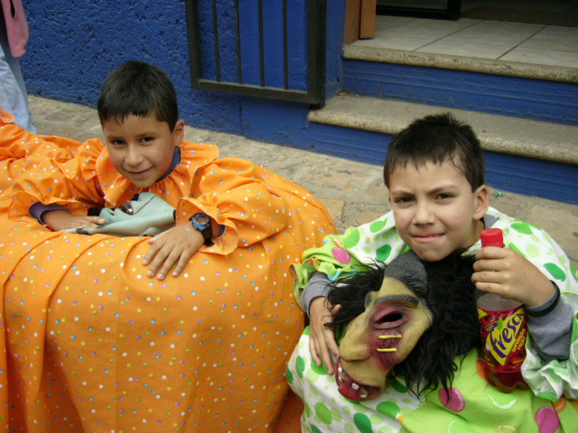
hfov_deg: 52.6
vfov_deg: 40.7
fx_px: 584
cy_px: 216
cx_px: 289
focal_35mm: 35
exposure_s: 1/800
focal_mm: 5.8
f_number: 2.8
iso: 100
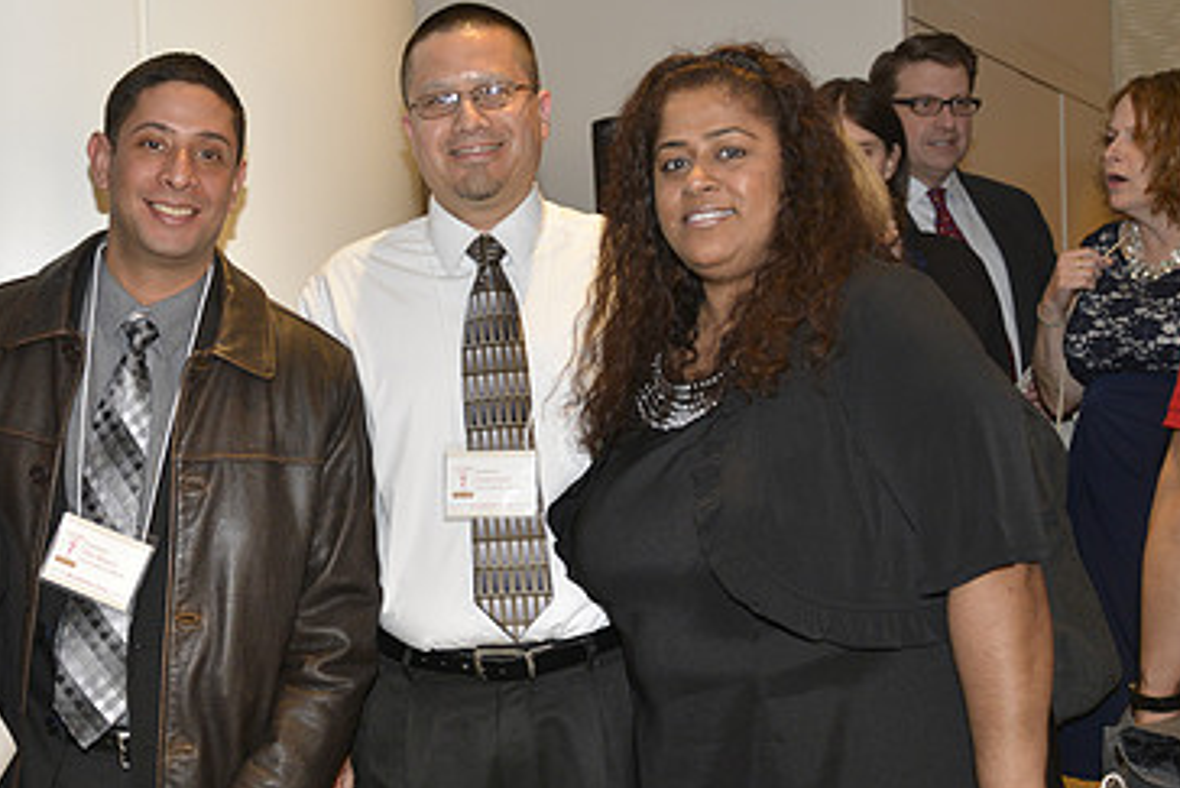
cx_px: 363
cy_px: 410
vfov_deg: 20.3
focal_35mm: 67
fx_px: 2197
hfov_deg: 29.8
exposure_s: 1/60
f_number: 4.2
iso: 800
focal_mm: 42
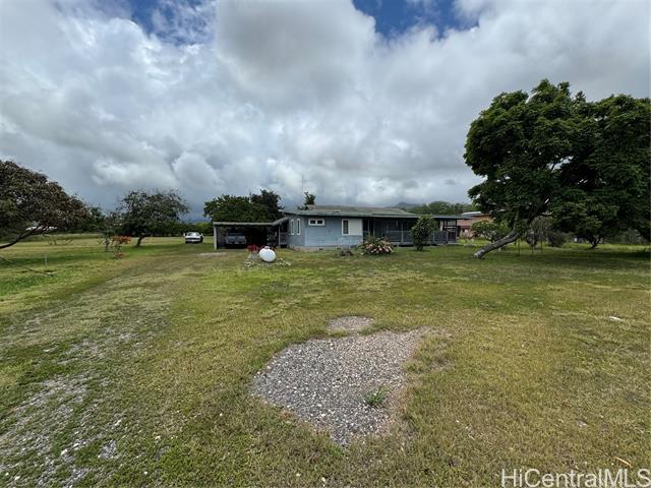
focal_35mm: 14
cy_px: 244
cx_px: 326
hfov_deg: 102.1
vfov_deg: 85.7
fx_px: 263
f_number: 2.2
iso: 50
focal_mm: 2.22
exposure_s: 1/3906
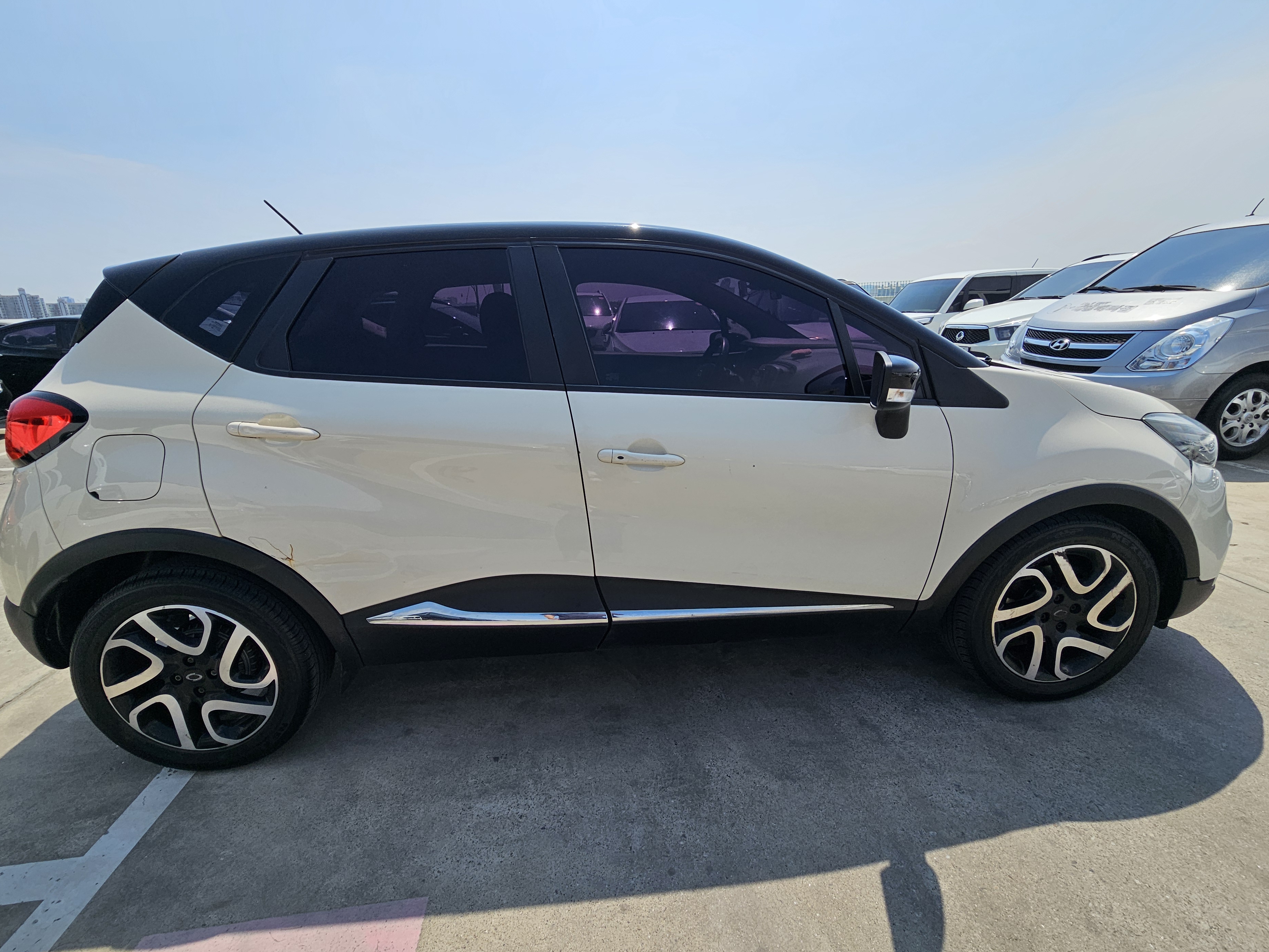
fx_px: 513
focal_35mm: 14
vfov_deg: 85.6
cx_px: 626
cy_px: 455
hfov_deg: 102.1
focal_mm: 2.2
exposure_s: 1/3521
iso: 50
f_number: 2.2
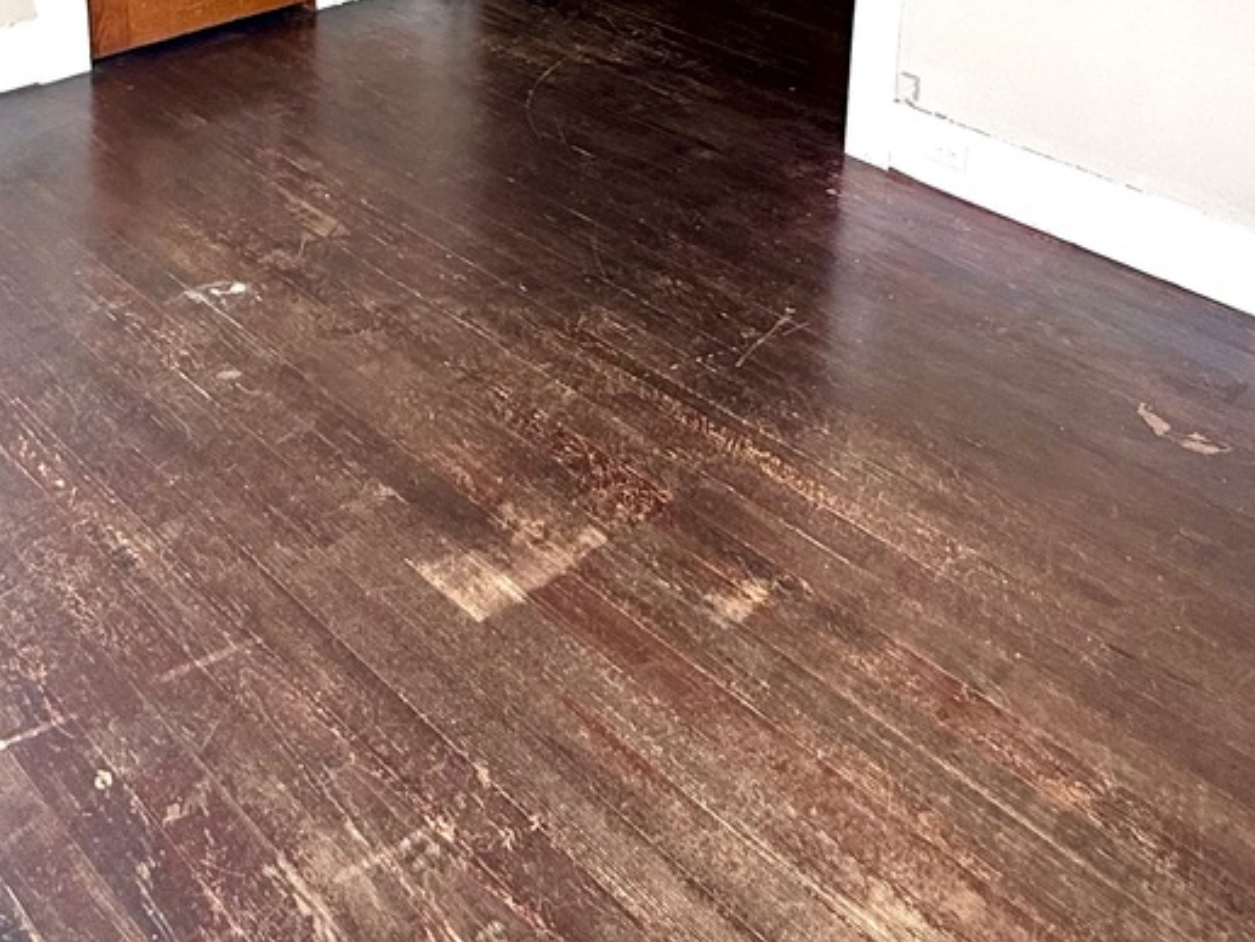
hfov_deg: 47.8
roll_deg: -2.8
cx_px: 643
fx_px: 1414
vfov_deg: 31.5
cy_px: -155
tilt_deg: -14.0
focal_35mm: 39
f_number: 2.2
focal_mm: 2.22
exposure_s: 1/120
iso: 50
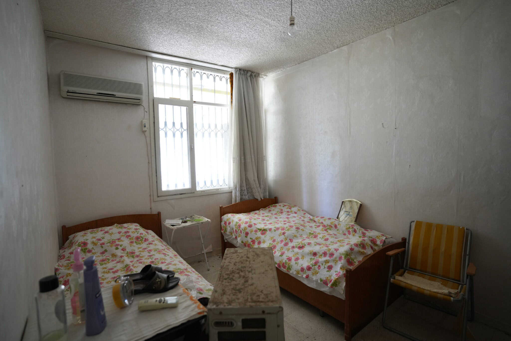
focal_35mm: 17
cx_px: 256
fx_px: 241
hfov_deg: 93.3
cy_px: 170
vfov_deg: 70.4
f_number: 2.8
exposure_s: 1/160
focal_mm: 17
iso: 1600
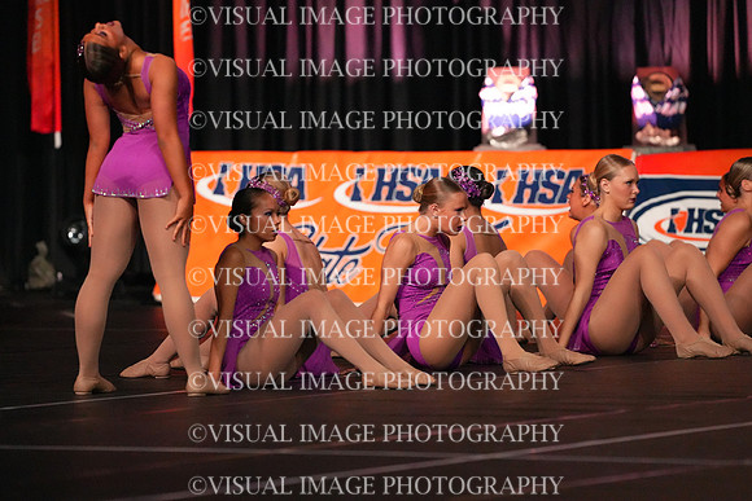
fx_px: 6268
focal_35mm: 300
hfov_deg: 6.9
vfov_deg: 4.6
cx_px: 376
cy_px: 250
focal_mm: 300
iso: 16000
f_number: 3.5
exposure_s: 1/1250
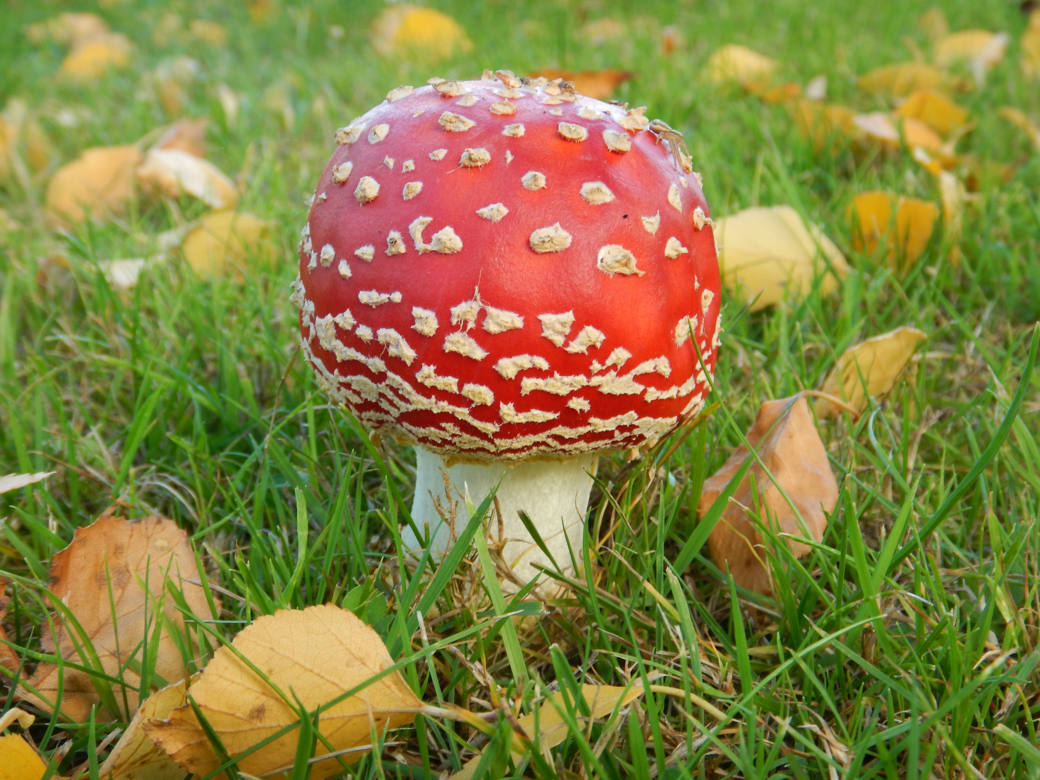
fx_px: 1682
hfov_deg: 34.3
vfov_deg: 26.1
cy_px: 390
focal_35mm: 56
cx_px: 520
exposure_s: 1/60
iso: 125
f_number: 4.4
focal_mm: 10.1
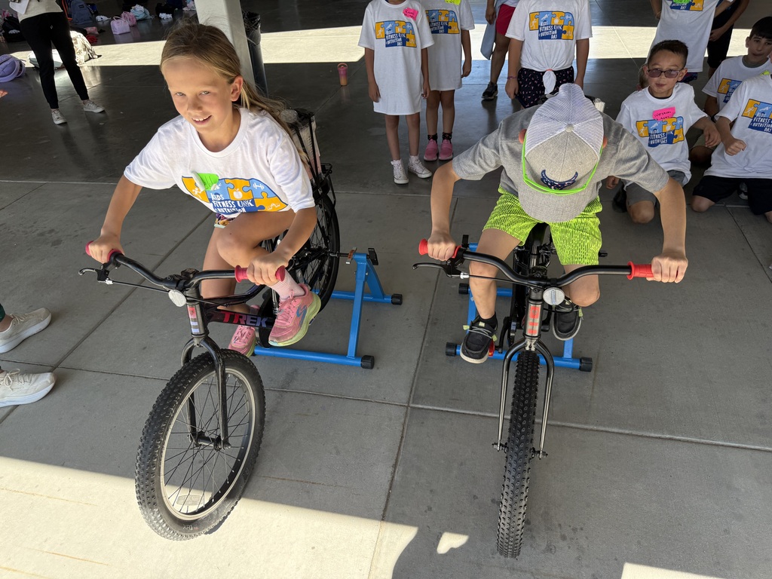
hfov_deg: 71.6
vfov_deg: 56.8
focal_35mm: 24
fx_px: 535
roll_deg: +4.3
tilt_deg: -32.7
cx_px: 386
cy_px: 290
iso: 100
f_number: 1.78
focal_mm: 6.76
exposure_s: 1/1139
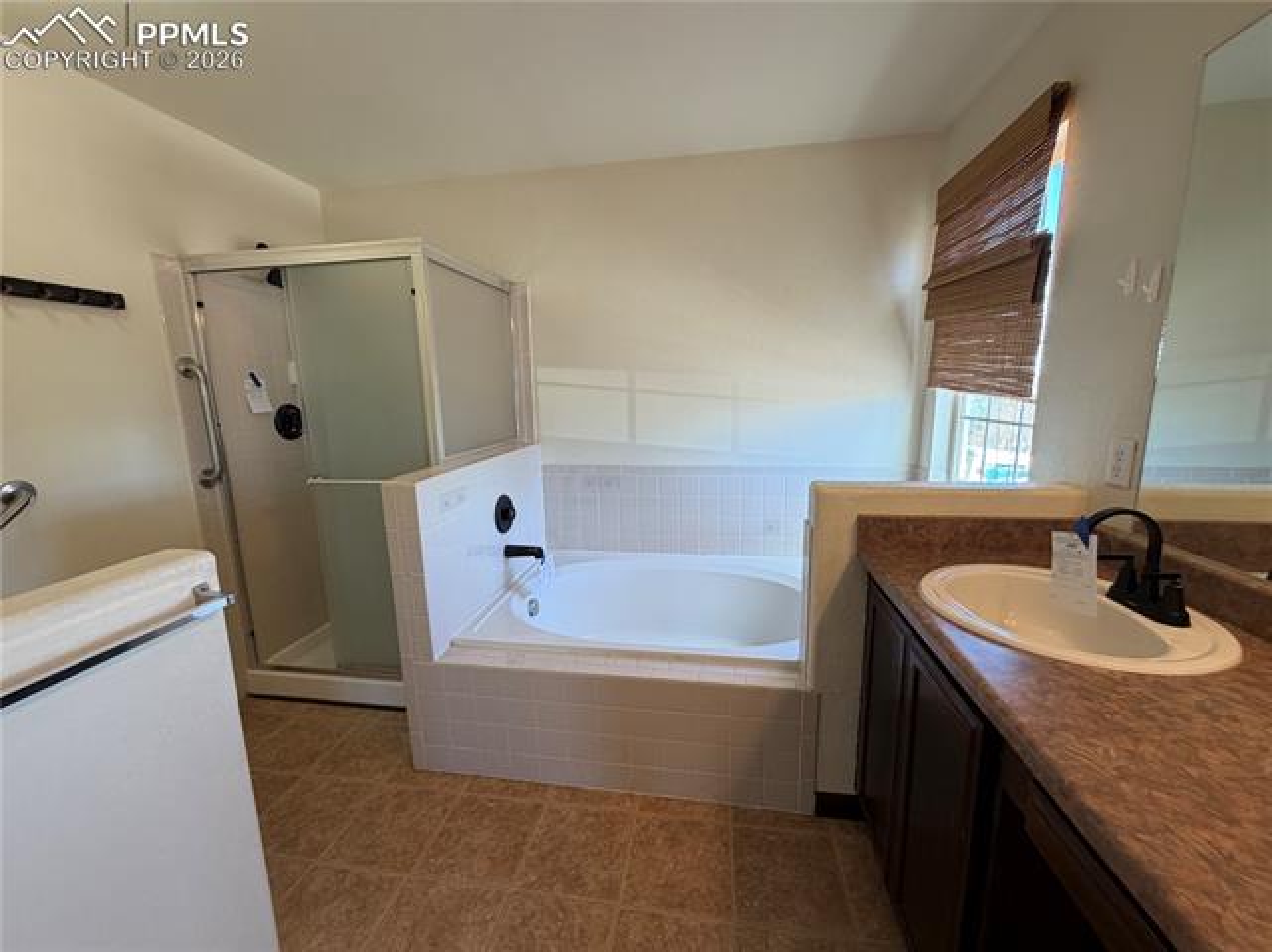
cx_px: 636
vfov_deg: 85.6
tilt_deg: -11.3
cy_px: 476
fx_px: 514
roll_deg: +0.9
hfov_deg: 102.1
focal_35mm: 14
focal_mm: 2.22
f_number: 2.2
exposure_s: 1/120
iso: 200
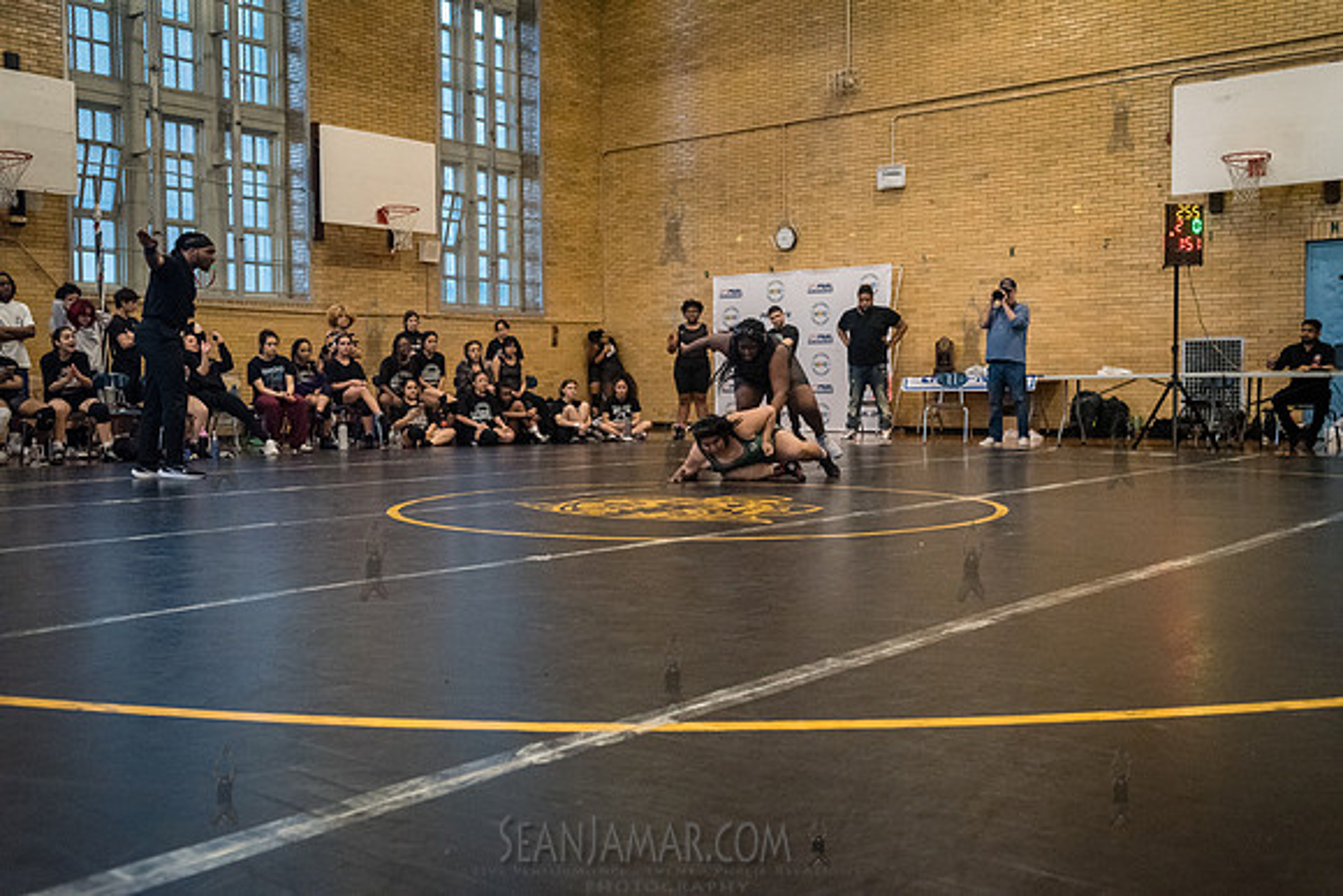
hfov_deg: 54.4
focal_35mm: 35
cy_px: 448
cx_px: 672
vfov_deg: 37.9
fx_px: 1306
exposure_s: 1/400
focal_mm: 35
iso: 6400
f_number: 4
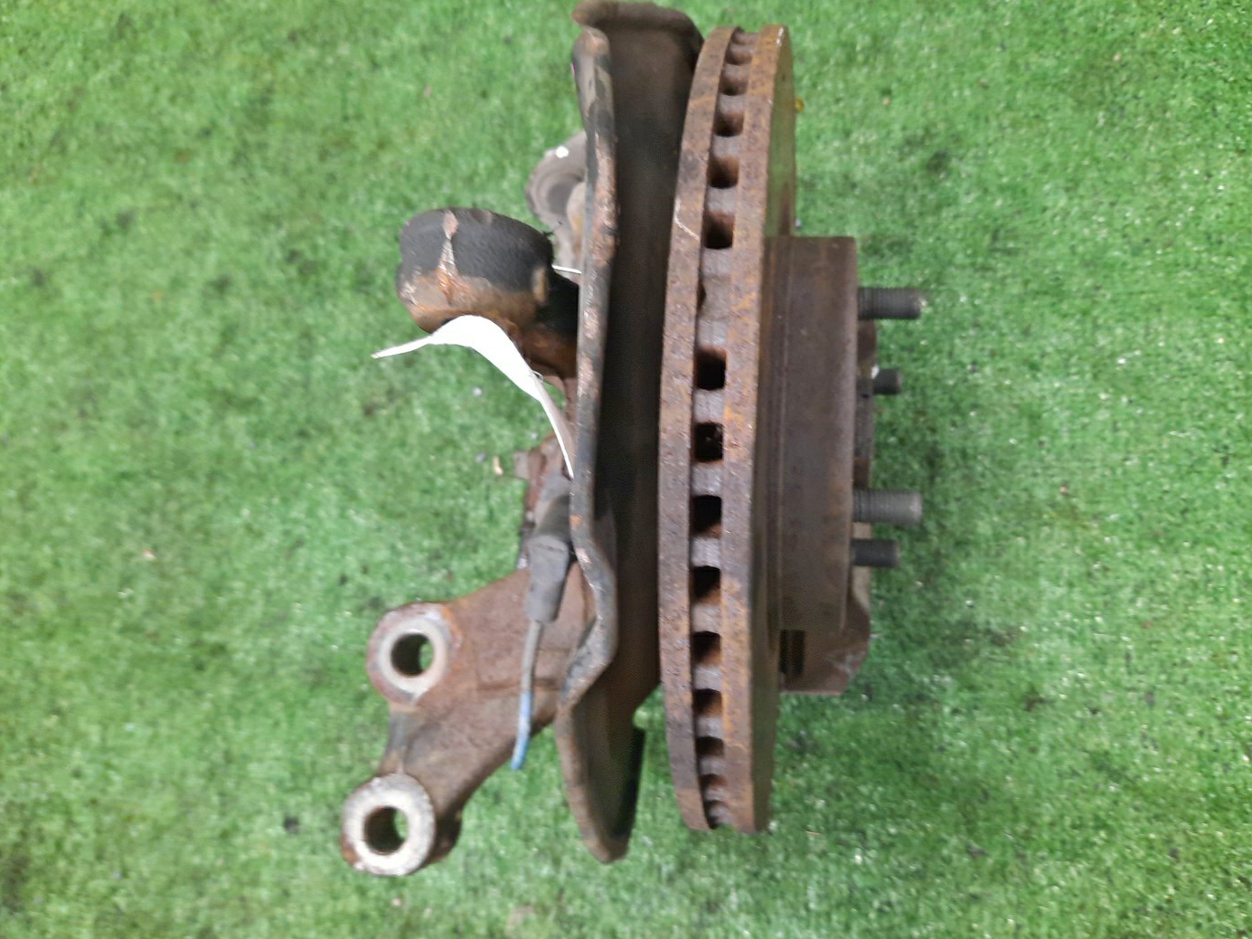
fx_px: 940
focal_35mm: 26
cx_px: 648
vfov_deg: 53.0
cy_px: 460
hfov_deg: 67.3
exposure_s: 1/33
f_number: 2
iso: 390
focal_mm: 4.6
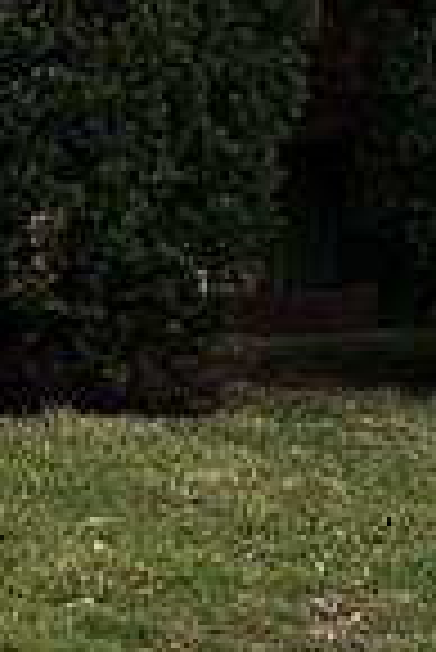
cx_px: 414
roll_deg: +0.1
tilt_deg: -1.5
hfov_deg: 6.4
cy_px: 135
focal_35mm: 213
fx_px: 3860
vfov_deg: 9.6
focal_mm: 4.15
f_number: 2.2
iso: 25
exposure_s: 1/308
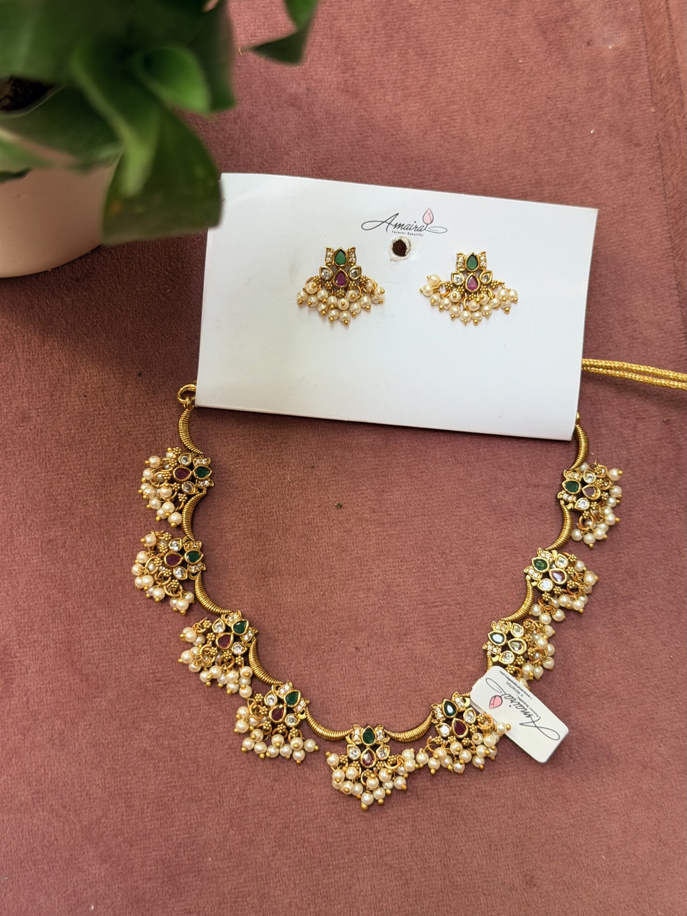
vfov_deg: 39.7
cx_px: 344
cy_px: 458
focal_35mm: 48
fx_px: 1271
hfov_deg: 30.3
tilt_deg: -79.0
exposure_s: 1/121
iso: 80
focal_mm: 6.76
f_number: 1.78
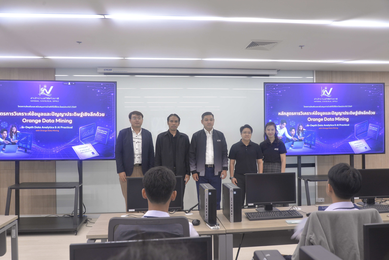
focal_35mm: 29
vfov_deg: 45.0
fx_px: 313
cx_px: 194
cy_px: 130
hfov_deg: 63.6
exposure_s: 1/30
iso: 1250
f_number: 6.3
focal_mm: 29
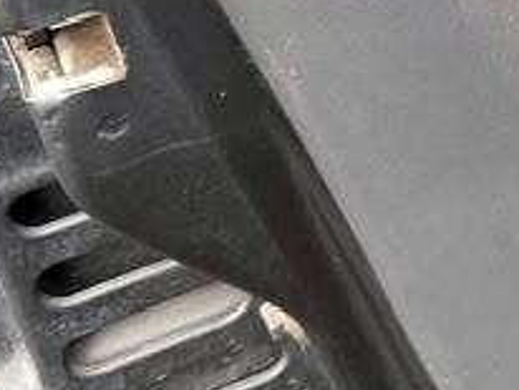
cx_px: 1134
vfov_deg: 9.4
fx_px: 2237
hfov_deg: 11.5
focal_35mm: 149
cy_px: -350
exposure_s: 1/214
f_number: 1.78
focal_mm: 6.76
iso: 64
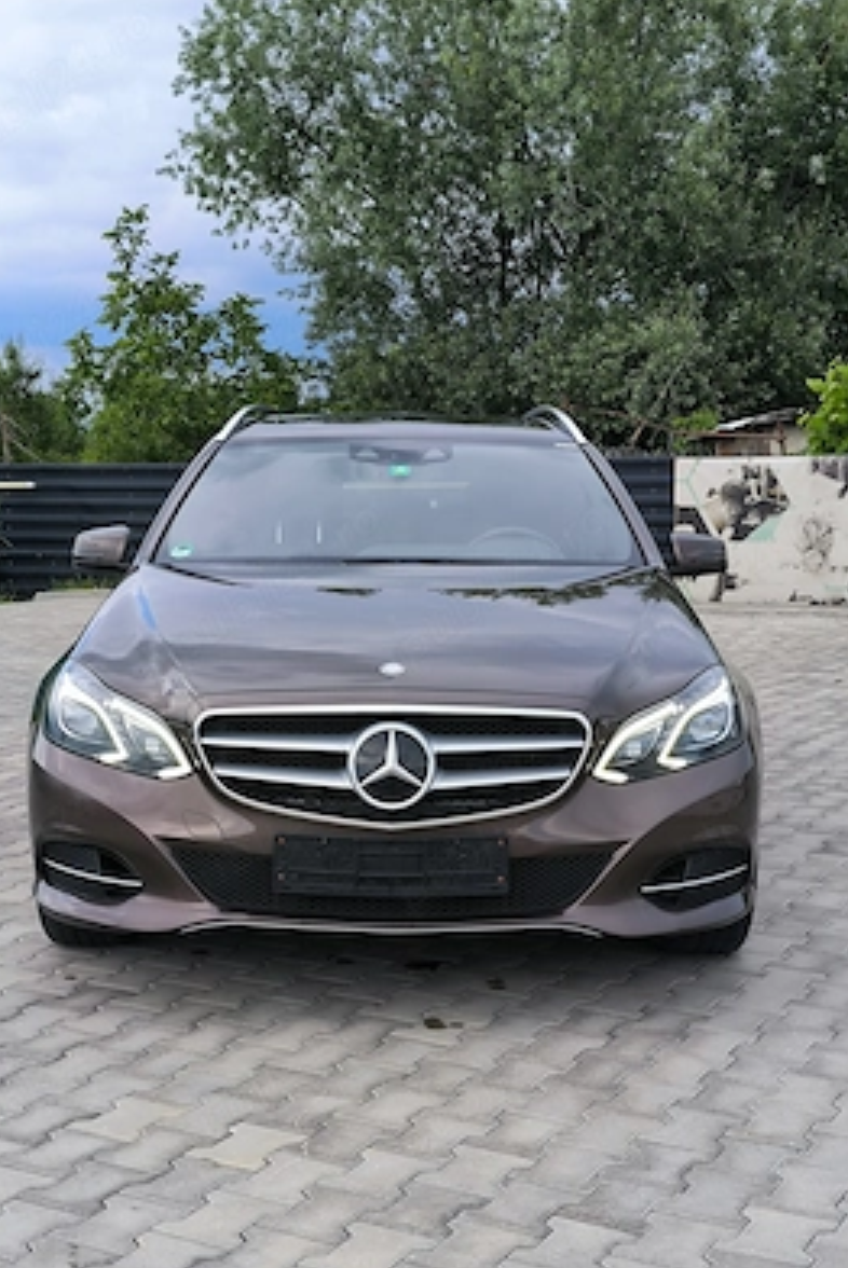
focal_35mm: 53
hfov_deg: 25.6
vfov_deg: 37.5
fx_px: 1869
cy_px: 637
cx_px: 388
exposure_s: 1/195
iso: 50
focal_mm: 7.1
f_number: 1.9
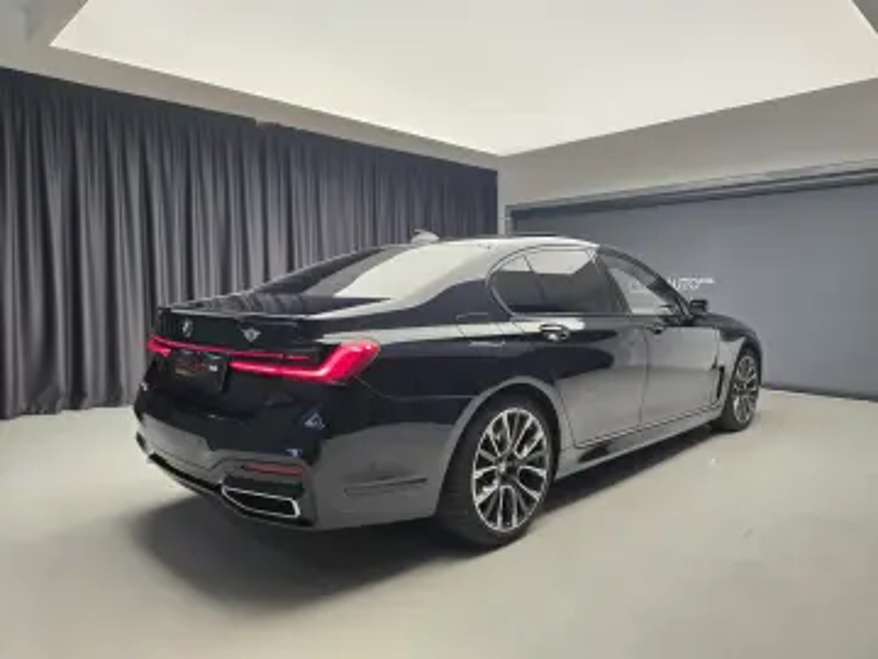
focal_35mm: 23
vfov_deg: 58.9
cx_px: 439
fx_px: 583
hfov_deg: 73.9
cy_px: 330
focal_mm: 6.3
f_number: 1.7
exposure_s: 1/50
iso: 64
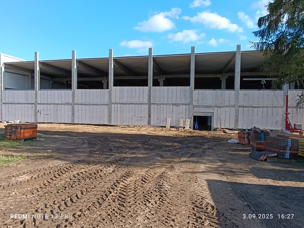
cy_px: 114
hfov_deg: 94.5
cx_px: 152
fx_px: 141
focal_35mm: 16
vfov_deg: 78.1
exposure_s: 1/462
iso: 50
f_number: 2.2
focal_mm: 1.65
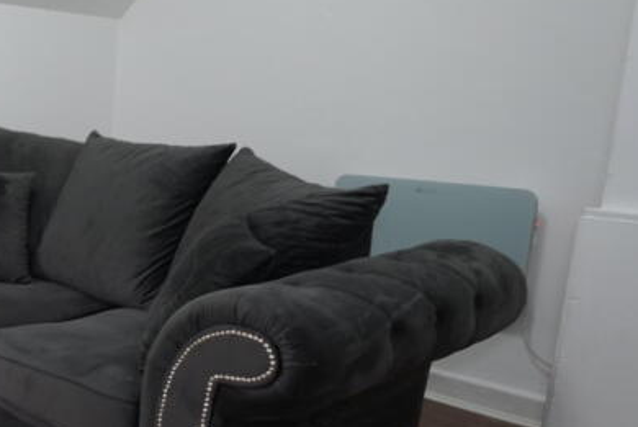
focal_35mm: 42
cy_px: 222
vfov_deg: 32.0
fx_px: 745
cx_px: -74
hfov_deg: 38.0
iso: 2500
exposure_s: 1/160
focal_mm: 16
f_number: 4
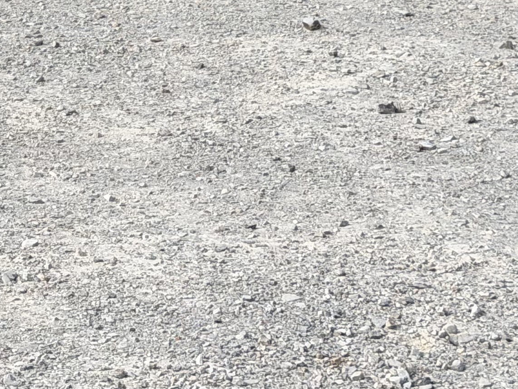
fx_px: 2544
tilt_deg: -4.2
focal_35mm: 170
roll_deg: +1.8
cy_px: -276
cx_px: -66
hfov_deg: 11.4
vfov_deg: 8.5
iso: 80
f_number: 1.78
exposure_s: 1/3534
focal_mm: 6.76
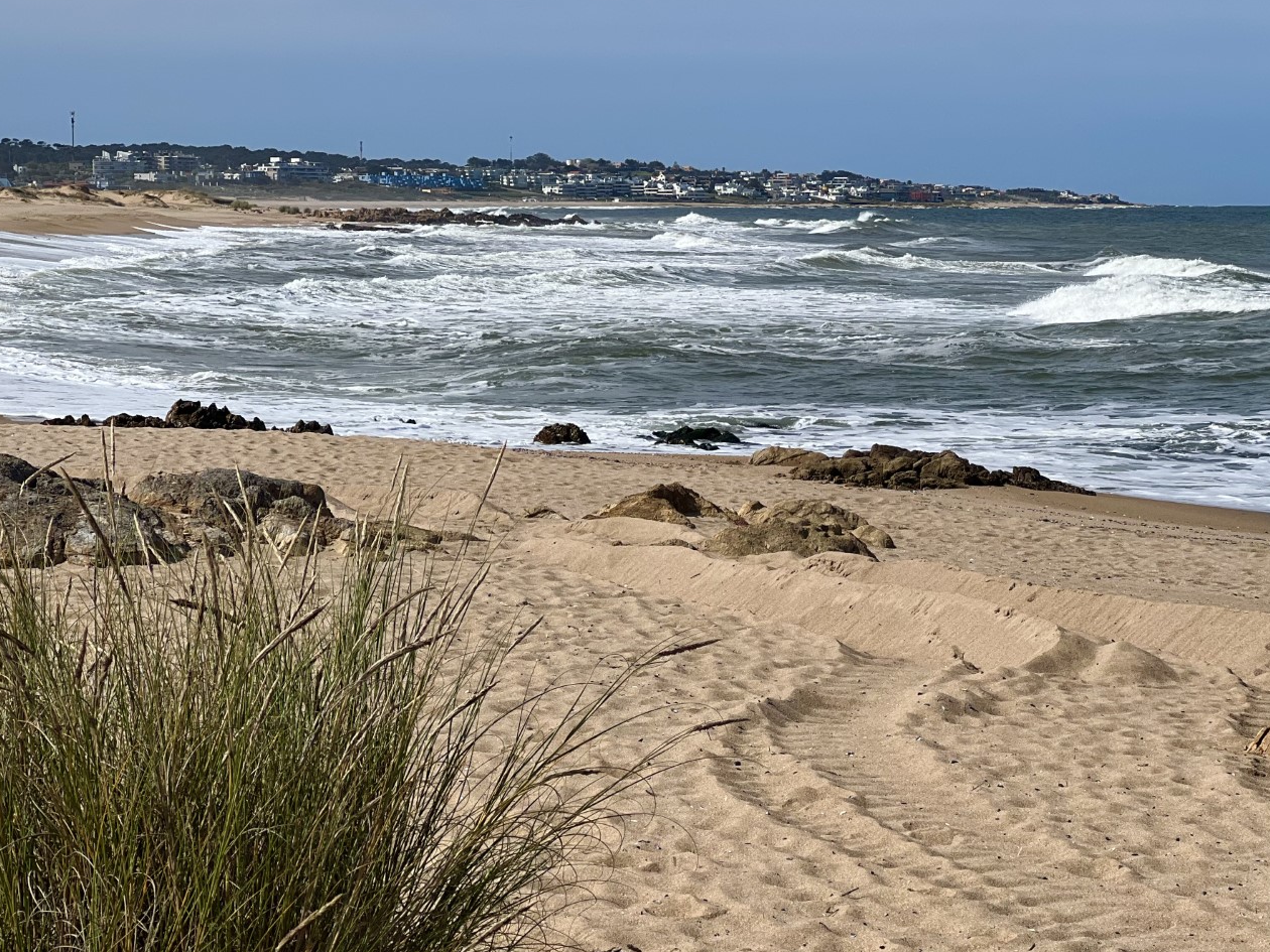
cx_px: 702
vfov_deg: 16.8
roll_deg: +0.1
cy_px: 472
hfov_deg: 22.2
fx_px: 3229
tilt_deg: -4.4
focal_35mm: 88
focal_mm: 9
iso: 32
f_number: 2.8
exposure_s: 1/1597
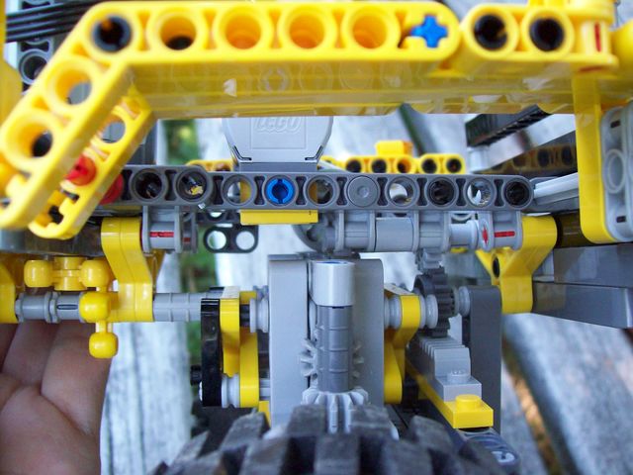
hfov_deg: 51.4
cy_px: 238
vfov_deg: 39.7
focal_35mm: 36
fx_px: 658
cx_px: 316
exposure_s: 1/62.9
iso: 160
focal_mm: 6
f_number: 2.7
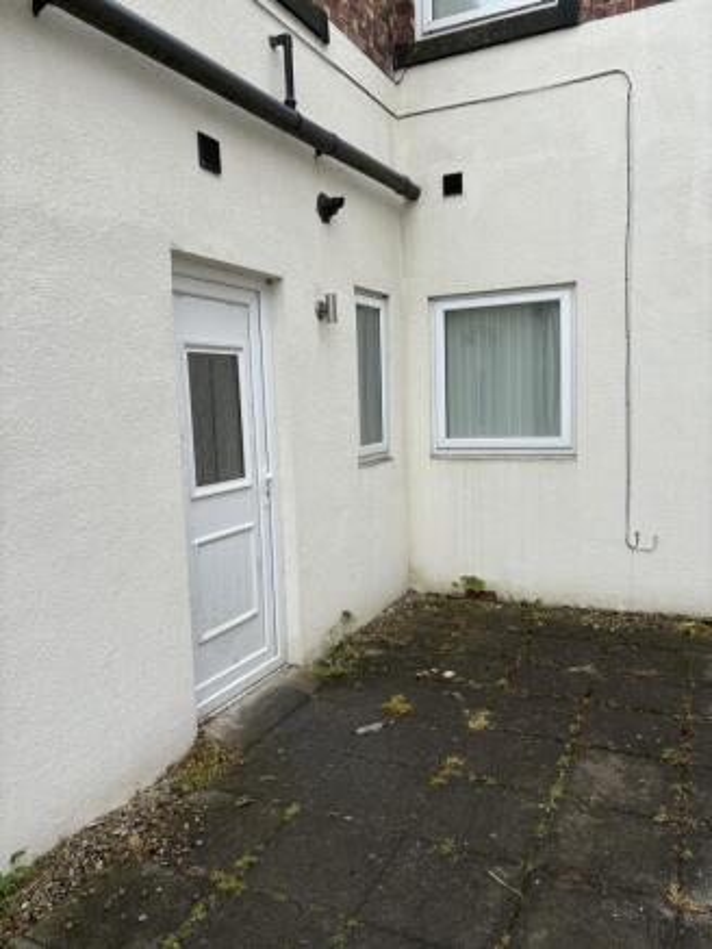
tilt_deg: -5.9
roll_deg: +1.5
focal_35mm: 26
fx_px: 713
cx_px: 356
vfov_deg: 67.3
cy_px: 474
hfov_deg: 53.1
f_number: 1.6
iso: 50
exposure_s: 1/1311
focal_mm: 5.96
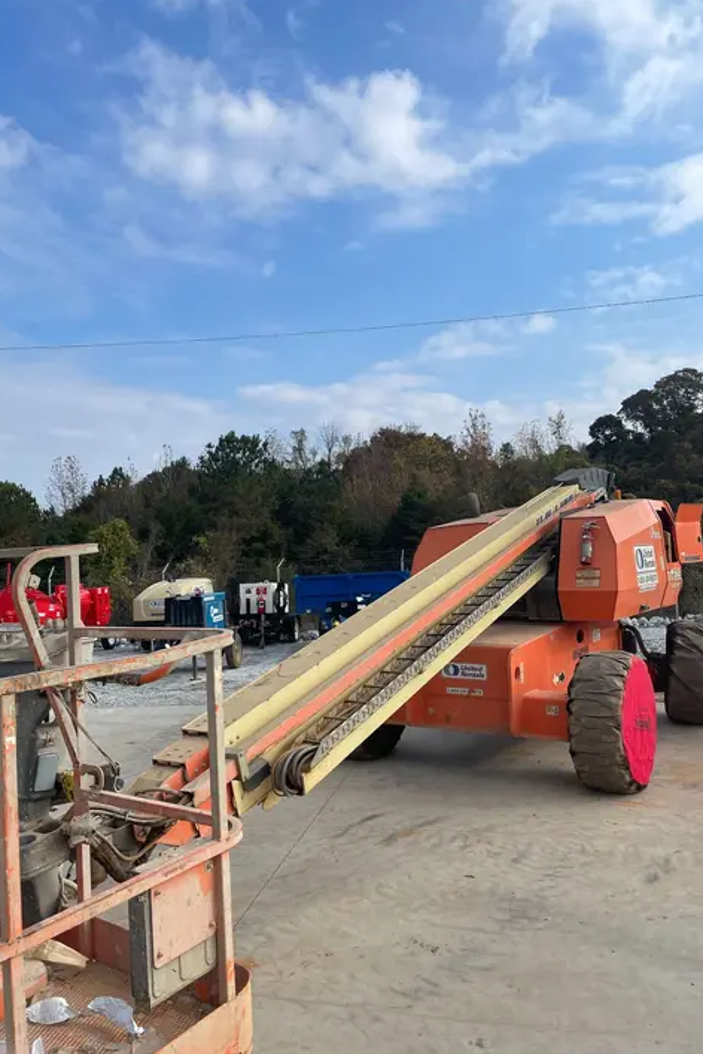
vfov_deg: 65.5
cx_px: 343
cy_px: 513
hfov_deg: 46.4
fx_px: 820
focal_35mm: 28
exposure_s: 1/5051
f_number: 1.6
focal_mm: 4.2
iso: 50
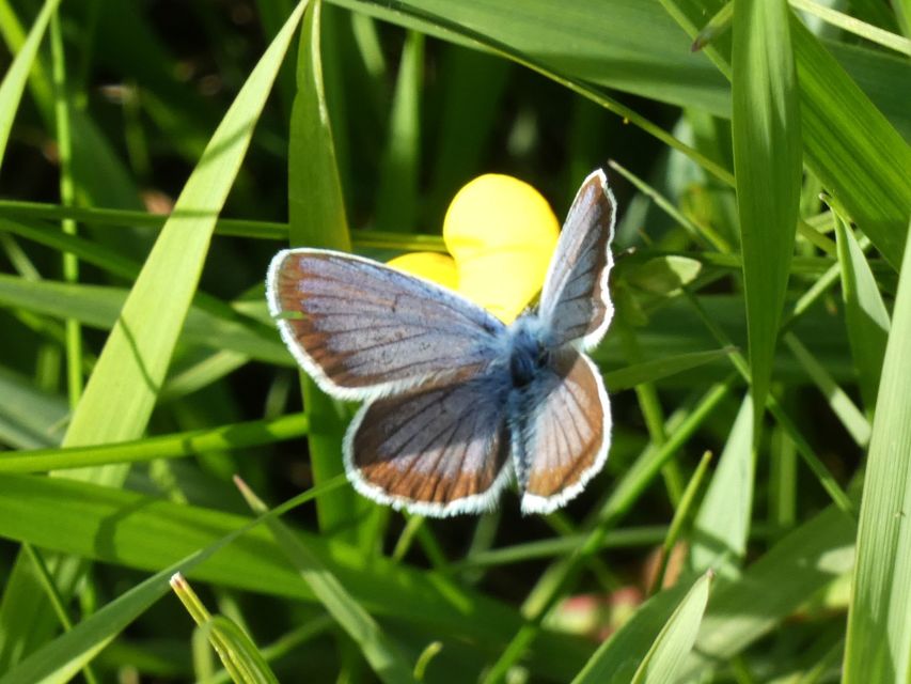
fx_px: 11265
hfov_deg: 4.6
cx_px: 456
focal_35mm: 428
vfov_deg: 3.5
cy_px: 342
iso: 160
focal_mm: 76.7
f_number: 5.6
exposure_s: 1/100
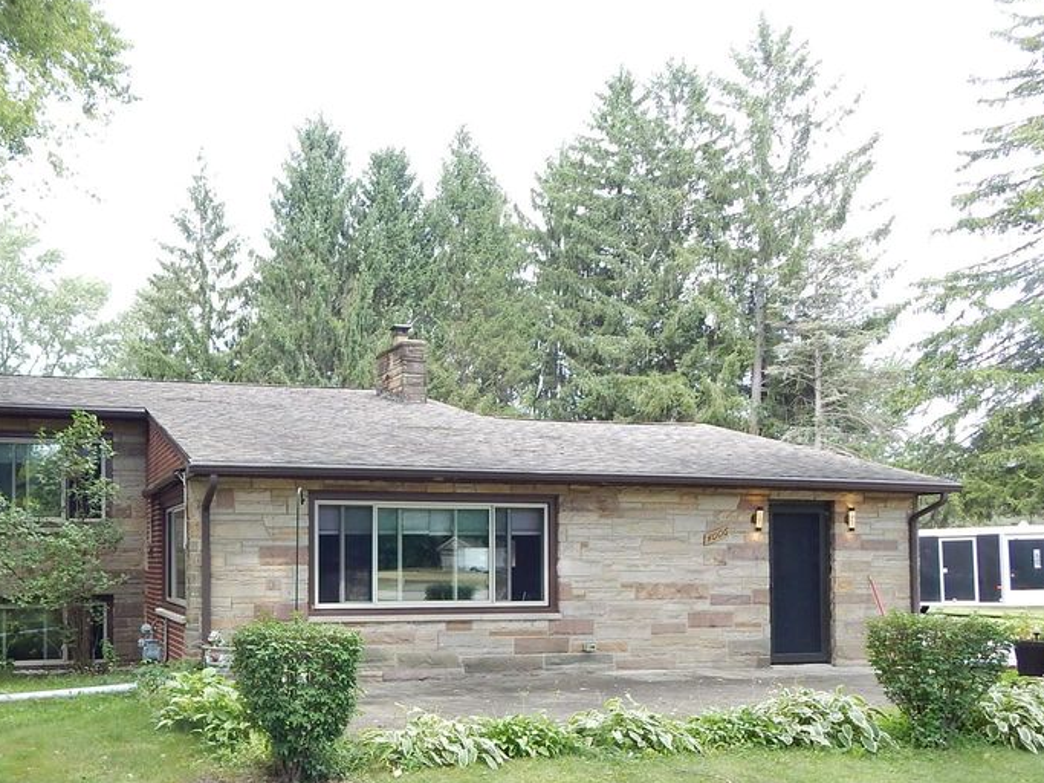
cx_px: 333
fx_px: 995
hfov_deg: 54.1
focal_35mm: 33
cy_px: 541
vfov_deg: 42.2
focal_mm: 4
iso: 125
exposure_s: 1/125
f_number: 3
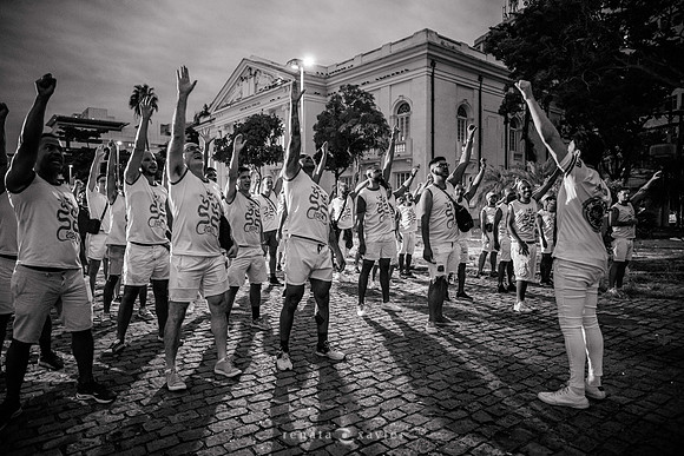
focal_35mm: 24
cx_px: 342
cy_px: 228
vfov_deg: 53.2
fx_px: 456
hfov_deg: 73.7
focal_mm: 24
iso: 2000
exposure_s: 1/250
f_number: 2
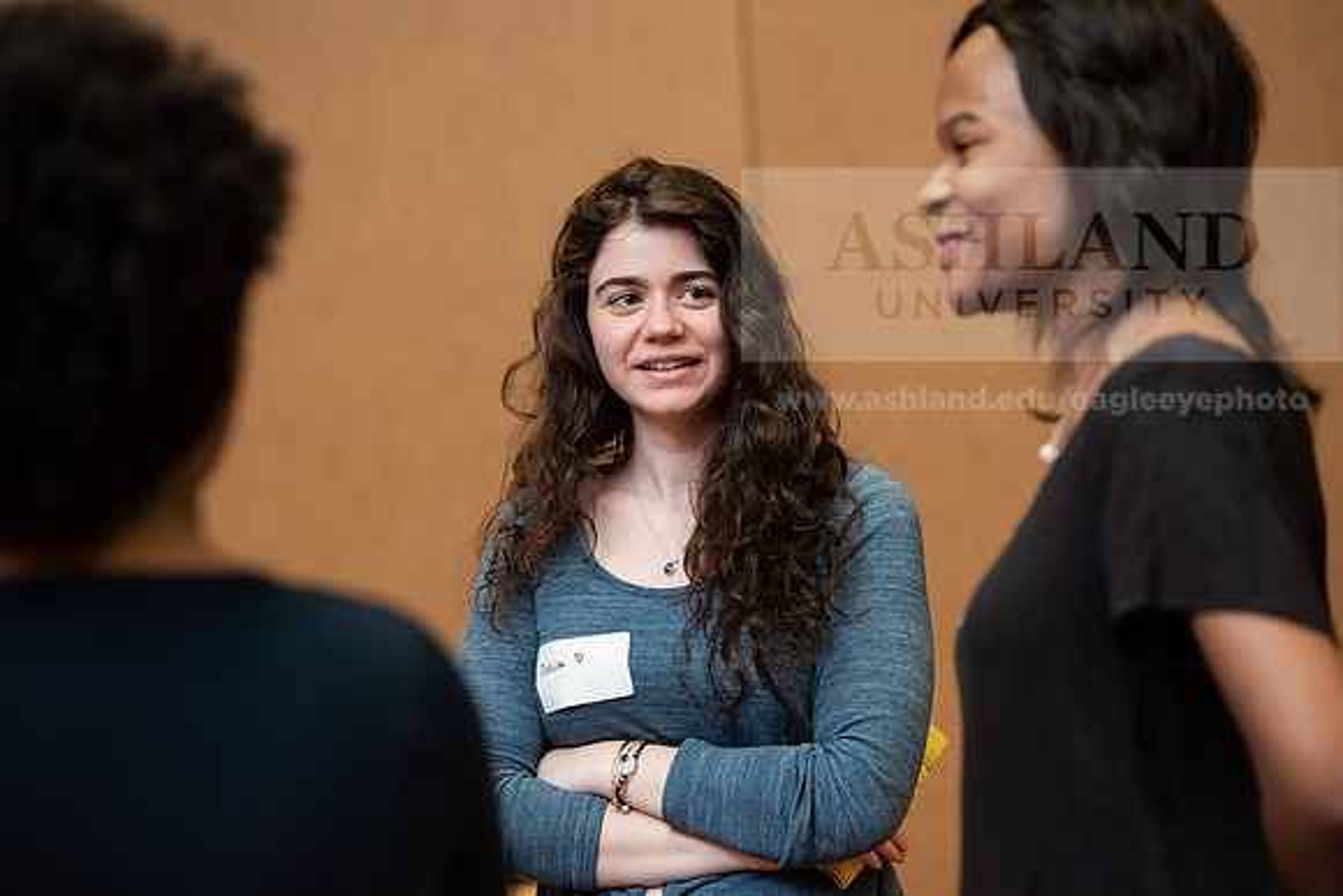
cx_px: 672
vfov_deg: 10.2
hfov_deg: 15.2
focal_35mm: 135
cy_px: 448
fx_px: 5037
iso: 1600
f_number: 3.5
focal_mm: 135
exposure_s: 1/200
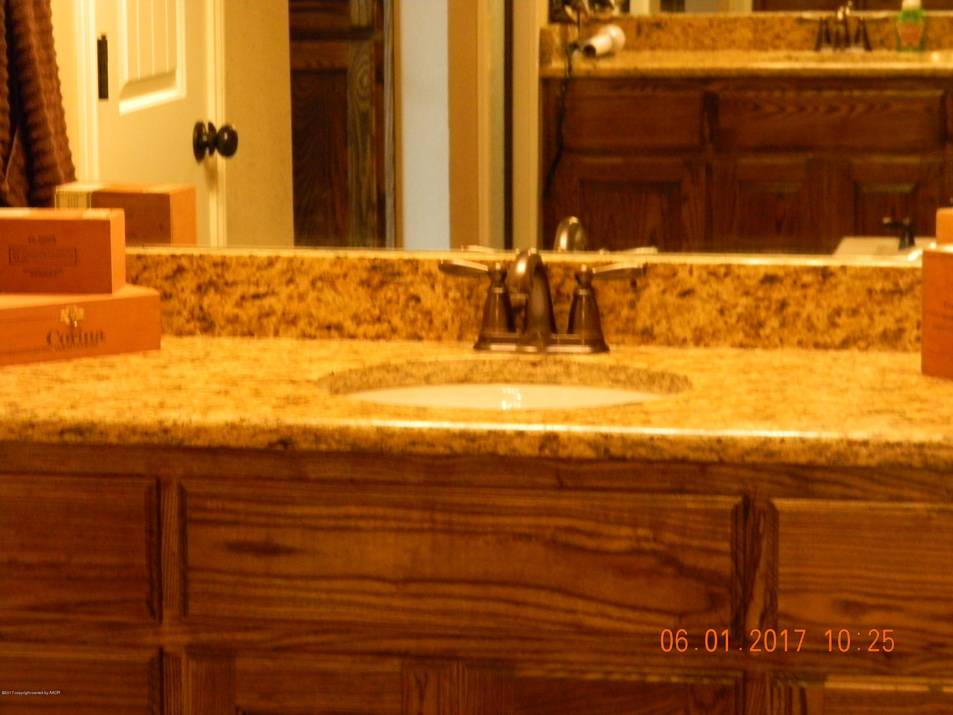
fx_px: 2891
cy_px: 358
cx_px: 476
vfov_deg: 14.1
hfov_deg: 18.7
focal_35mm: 105
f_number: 4.7
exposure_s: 1/9.3
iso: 465
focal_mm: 19
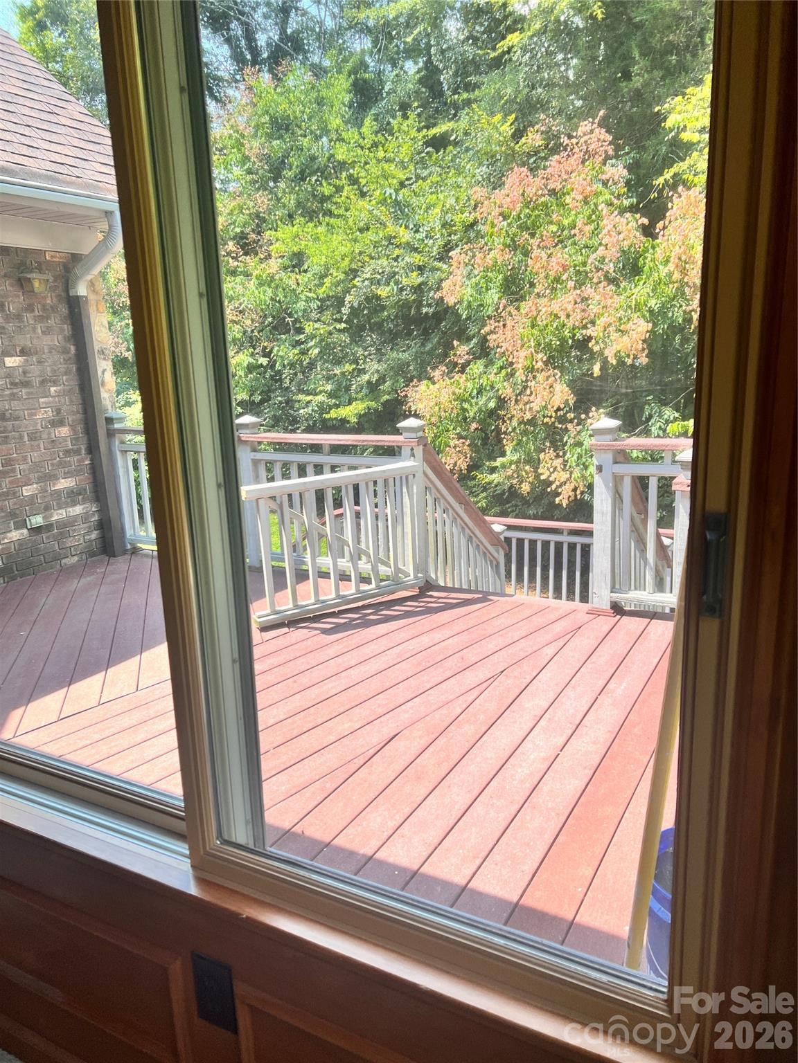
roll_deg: +1.7
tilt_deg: -12.6
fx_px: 799
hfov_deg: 53.1
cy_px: 532
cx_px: 399
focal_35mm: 26
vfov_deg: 67.3
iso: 40
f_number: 1.5
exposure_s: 1/259
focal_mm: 5.7
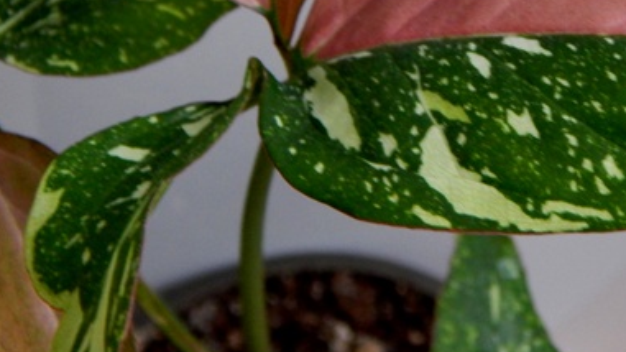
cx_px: 514
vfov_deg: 9.8
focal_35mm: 122
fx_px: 2024
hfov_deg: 17.4
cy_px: -37
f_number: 4
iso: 400
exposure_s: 1/15
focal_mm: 10.9
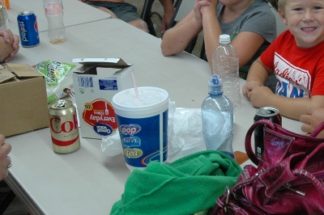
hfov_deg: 26.2
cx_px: 283
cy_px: 71
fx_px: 674
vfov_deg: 18.1
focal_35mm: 75
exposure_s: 1/60
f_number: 4
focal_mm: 25
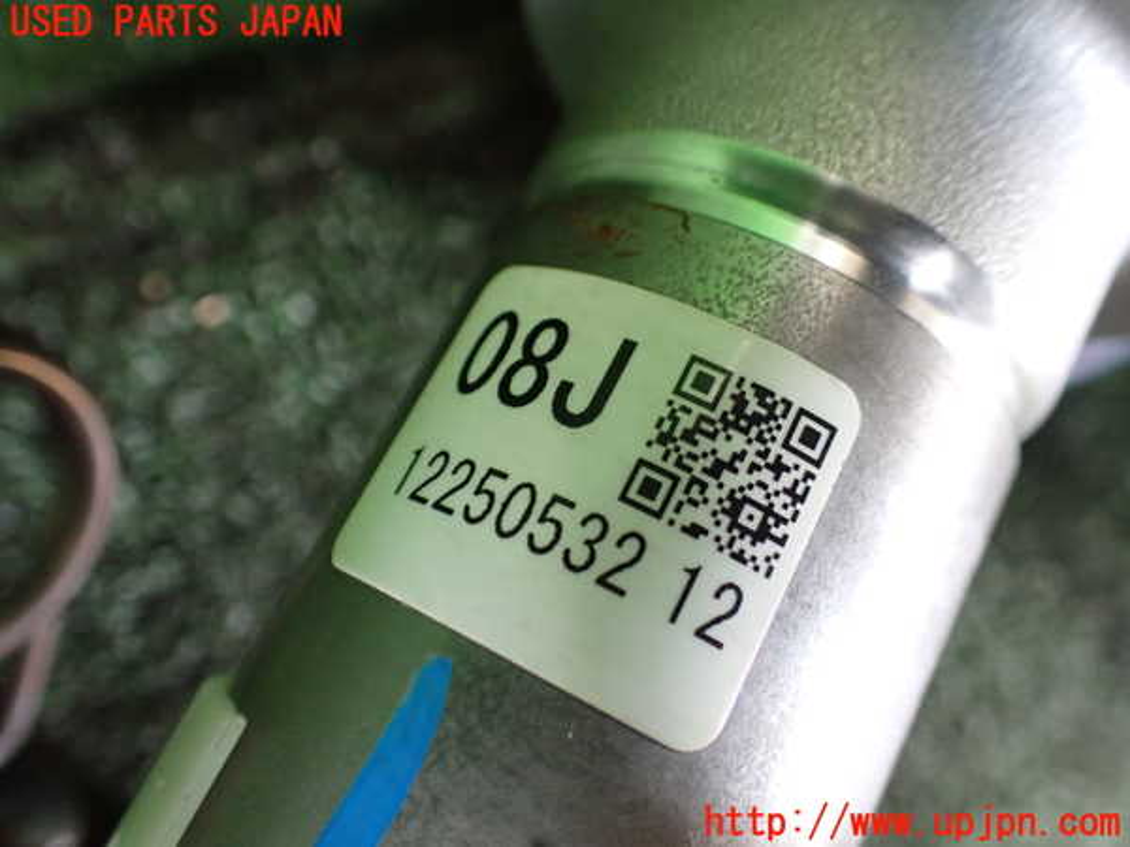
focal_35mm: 30
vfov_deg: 46.8
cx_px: 565
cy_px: 424
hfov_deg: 60.0
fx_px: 979
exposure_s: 1/80
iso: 800
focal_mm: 5.4
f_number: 2.3
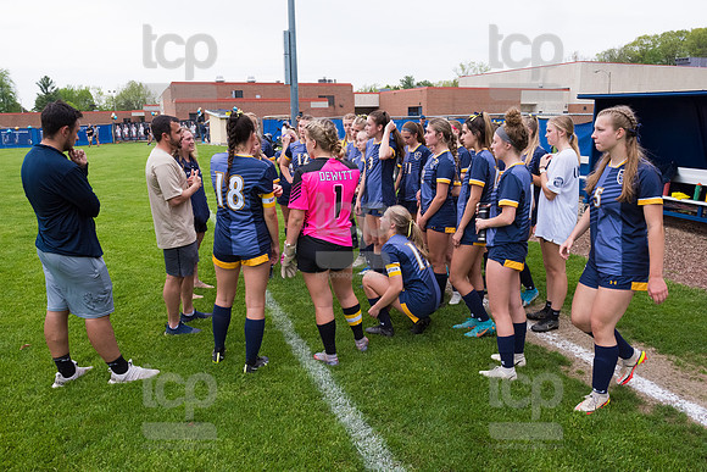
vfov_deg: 48.0
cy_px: 236
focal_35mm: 27
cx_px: 354
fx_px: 530
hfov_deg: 67.4
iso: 1600
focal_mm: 27
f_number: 7.1
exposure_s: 1/640
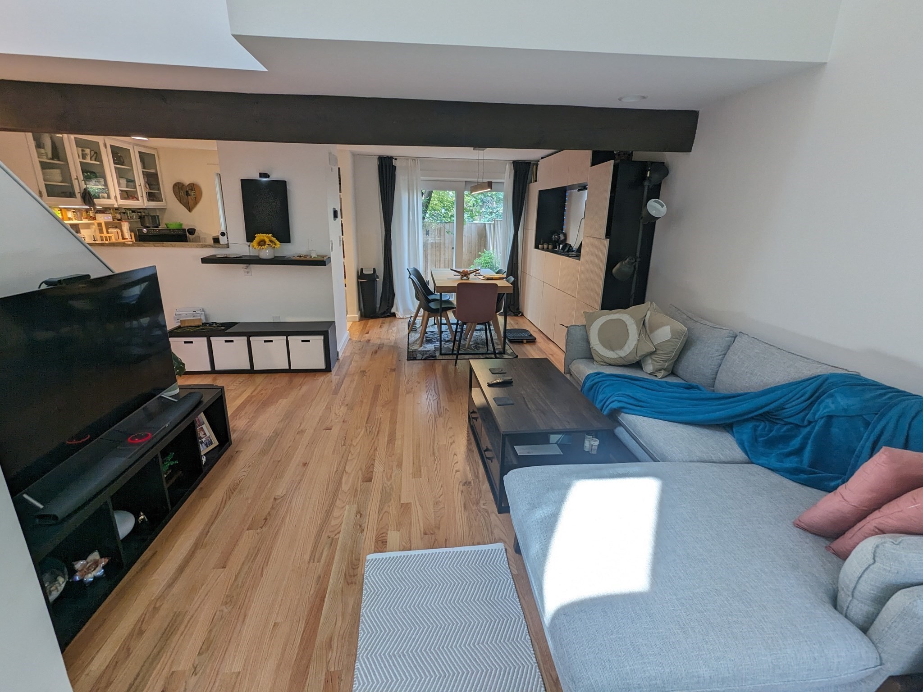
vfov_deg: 78.1
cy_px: 346
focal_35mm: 16
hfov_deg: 94.5
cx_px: 462
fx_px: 427
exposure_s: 1/60
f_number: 2.2
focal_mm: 2.35
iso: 90
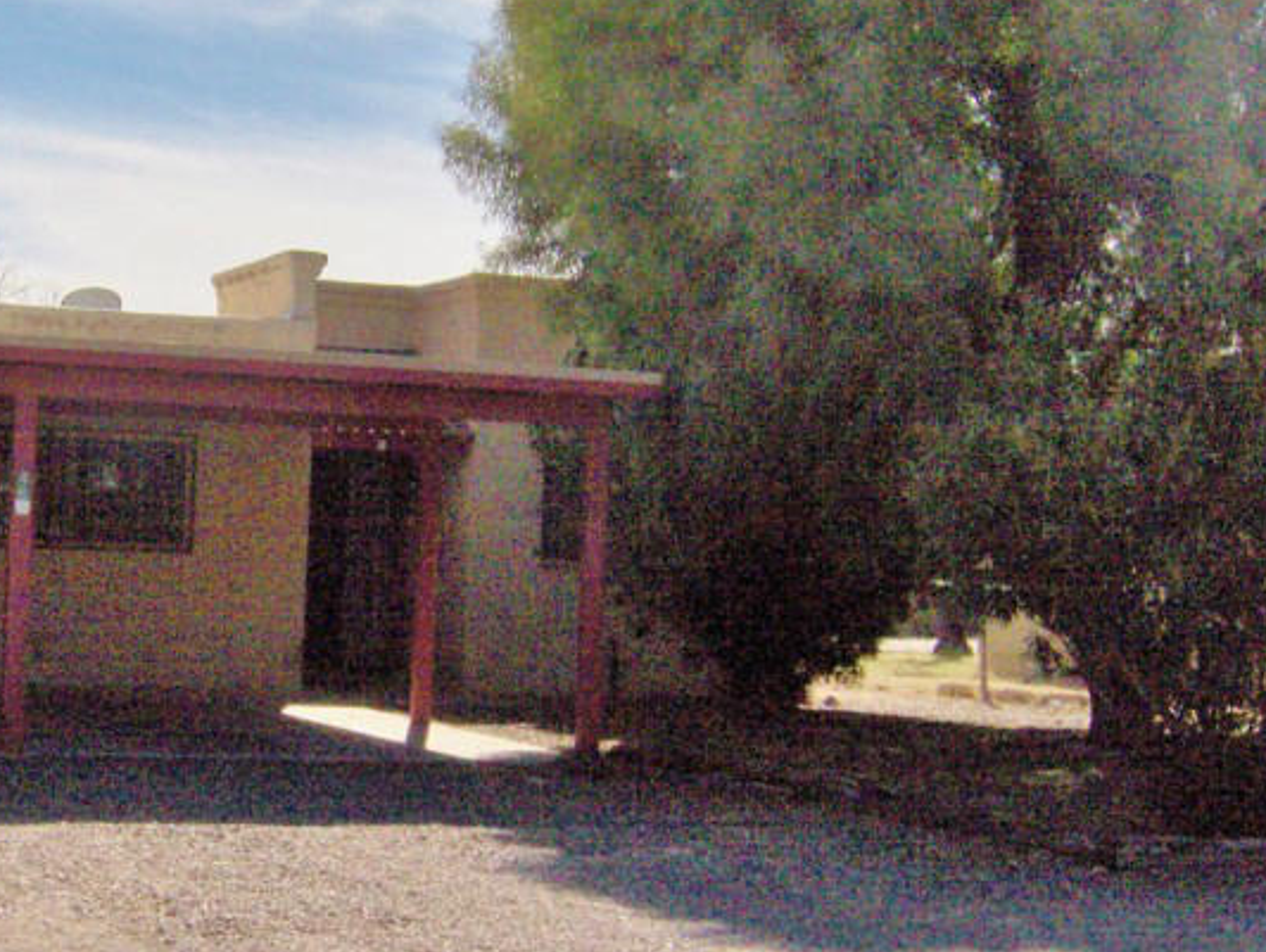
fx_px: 2453
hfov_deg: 27.7
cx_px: 96
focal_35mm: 67
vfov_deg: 22.0
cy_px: 501
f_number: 7.8
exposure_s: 1/1852
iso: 100
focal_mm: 7.5
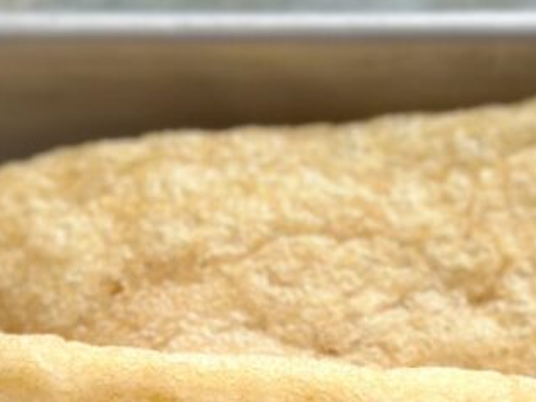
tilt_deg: -56.8
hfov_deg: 12.5
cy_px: 484
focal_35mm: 157
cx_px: 392
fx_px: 2432
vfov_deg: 9.3
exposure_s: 1/88
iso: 125
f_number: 1.78
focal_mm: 6.86
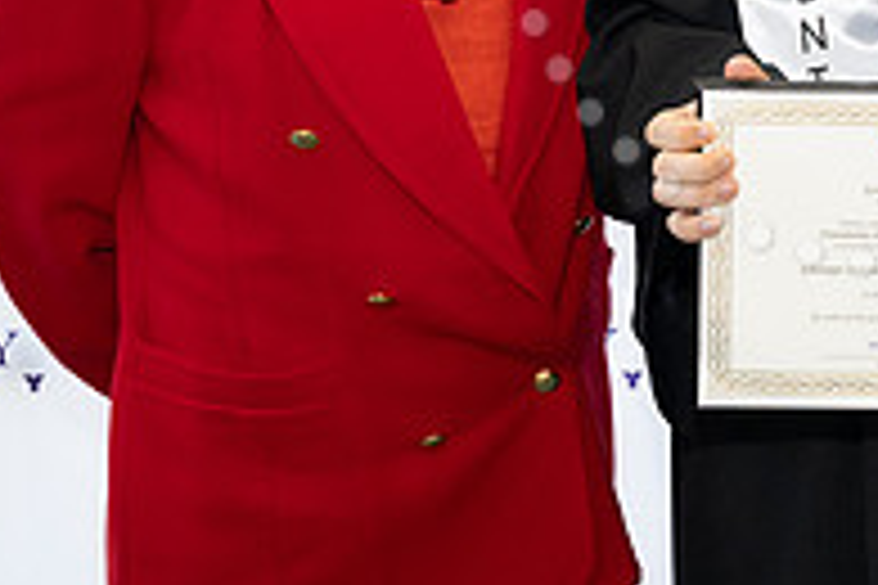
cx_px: 1045
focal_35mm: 98
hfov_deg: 19.6
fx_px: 2390
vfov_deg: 13.5
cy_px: -160
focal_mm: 30
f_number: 5.6
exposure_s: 1/200
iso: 800
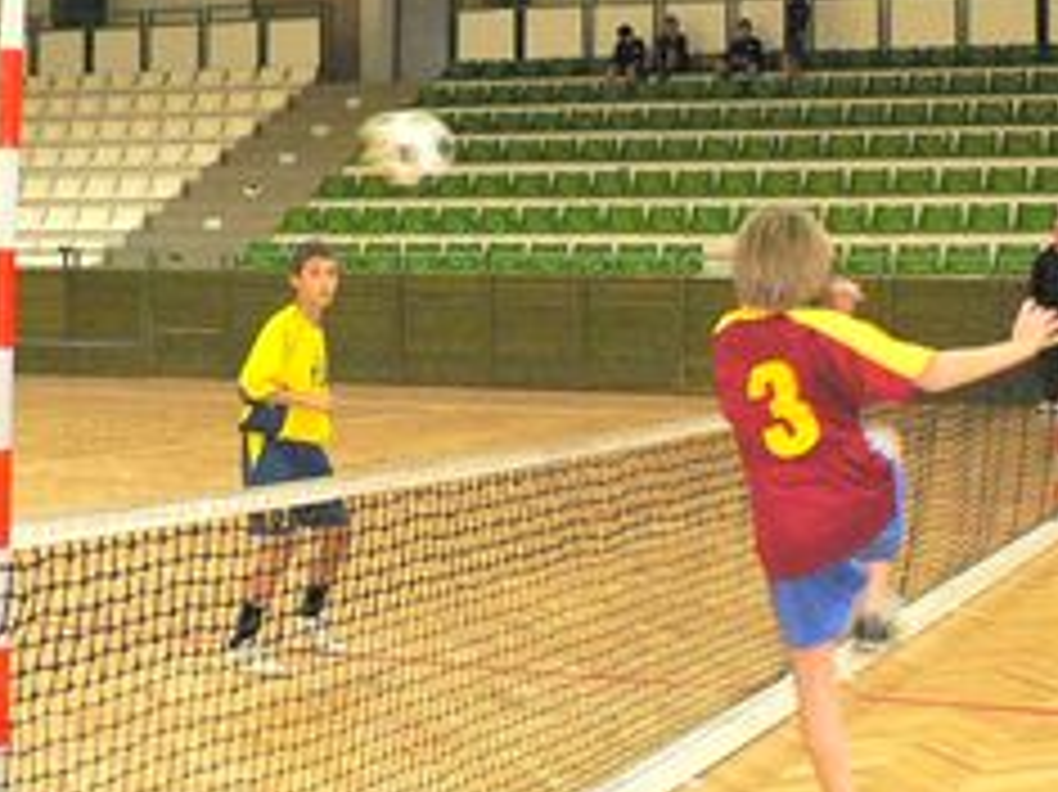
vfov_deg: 21.8
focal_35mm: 67
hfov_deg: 28.8
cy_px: 241
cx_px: 711
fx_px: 2047
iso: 400
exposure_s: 1/60
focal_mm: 6
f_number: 2.8
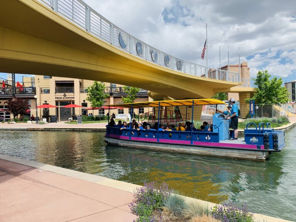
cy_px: 111
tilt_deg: +0.1
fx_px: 222
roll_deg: +1.0
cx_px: 148
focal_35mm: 26
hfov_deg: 67.3
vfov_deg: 53.1
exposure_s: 1/2160
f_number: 1.8
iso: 25
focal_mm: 4.25
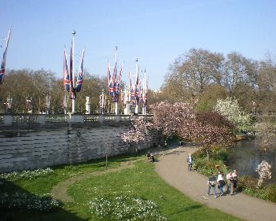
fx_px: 327
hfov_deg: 45.7
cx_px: 153
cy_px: 104
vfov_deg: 37.3
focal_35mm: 40
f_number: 4.6
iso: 50
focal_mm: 6.3
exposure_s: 1/250
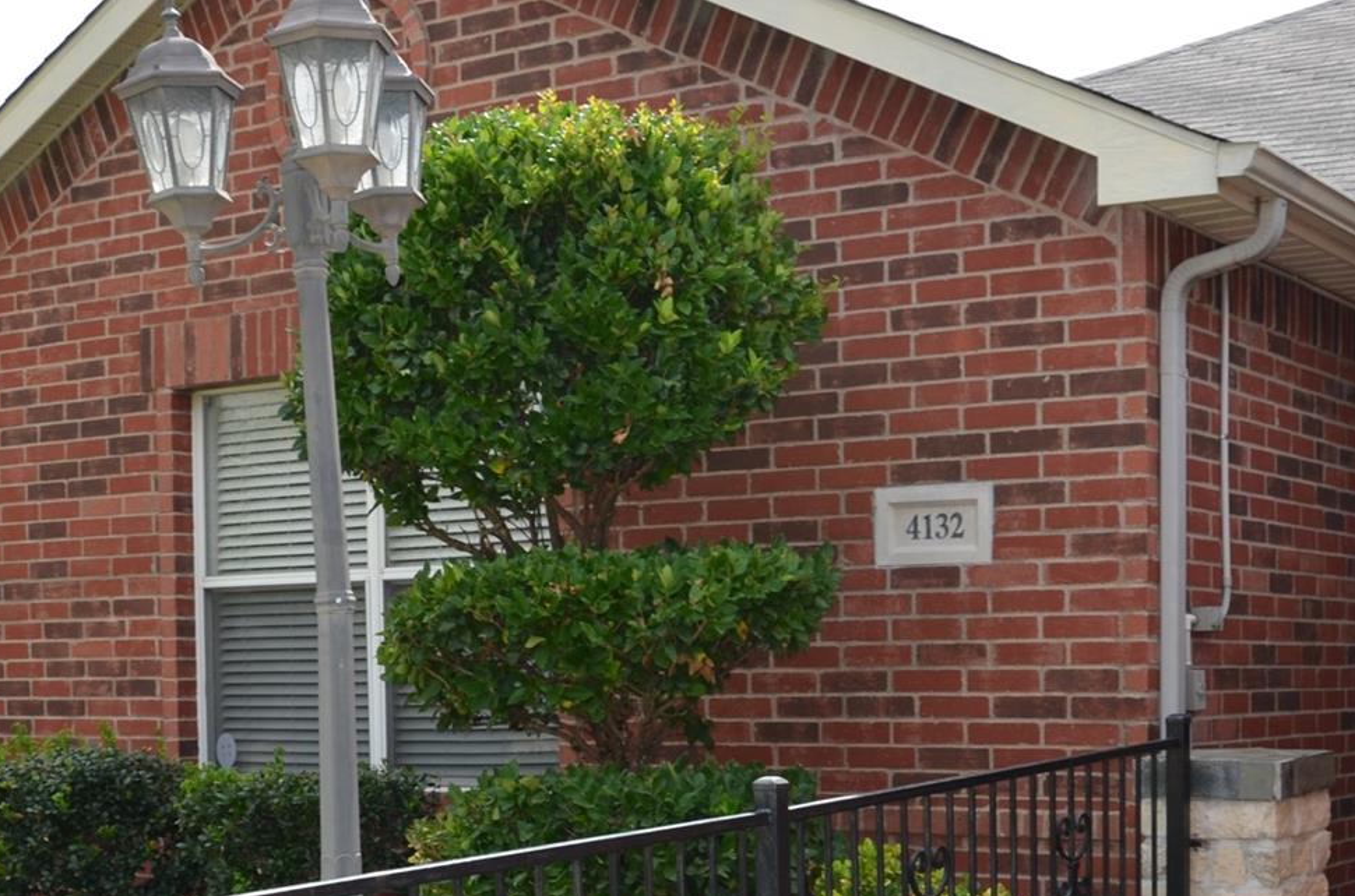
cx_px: 766
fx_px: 2140
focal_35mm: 57
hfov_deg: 35.1
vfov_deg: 23.0
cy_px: 835
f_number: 8
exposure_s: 1/200
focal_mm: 18
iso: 100
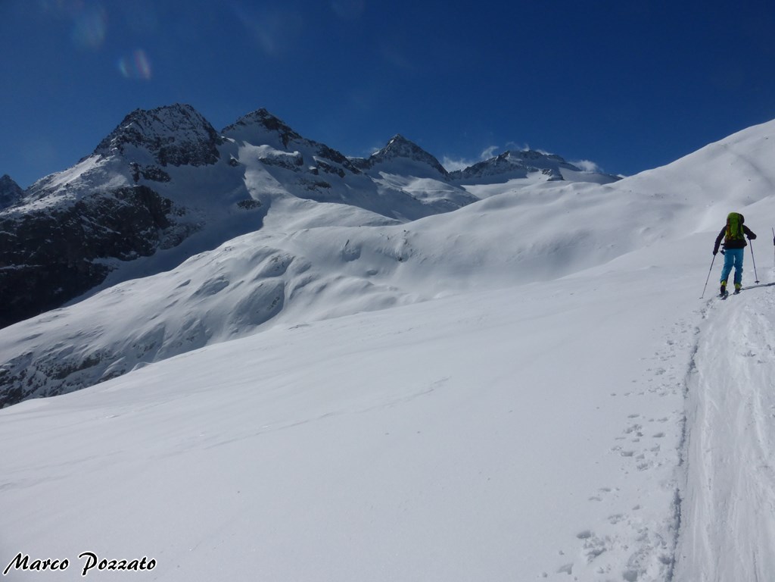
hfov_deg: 69.4
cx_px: 388
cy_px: 291
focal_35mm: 25
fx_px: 560
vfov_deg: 54.9
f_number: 6.3
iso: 100
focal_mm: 4.3
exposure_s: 1/1600
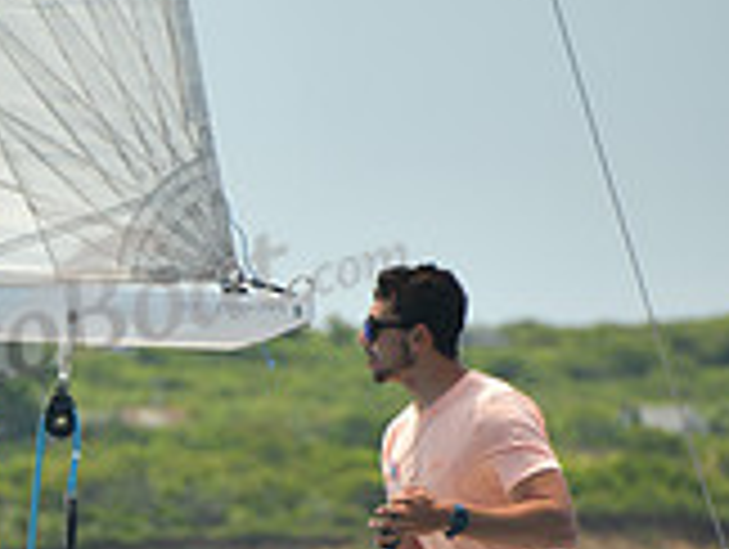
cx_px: -454
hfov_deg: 2.9
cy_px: 619
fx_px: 14511
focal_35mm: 688
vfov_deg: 2.2
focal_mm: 200
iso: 320
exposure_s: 1/640
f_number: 5.6
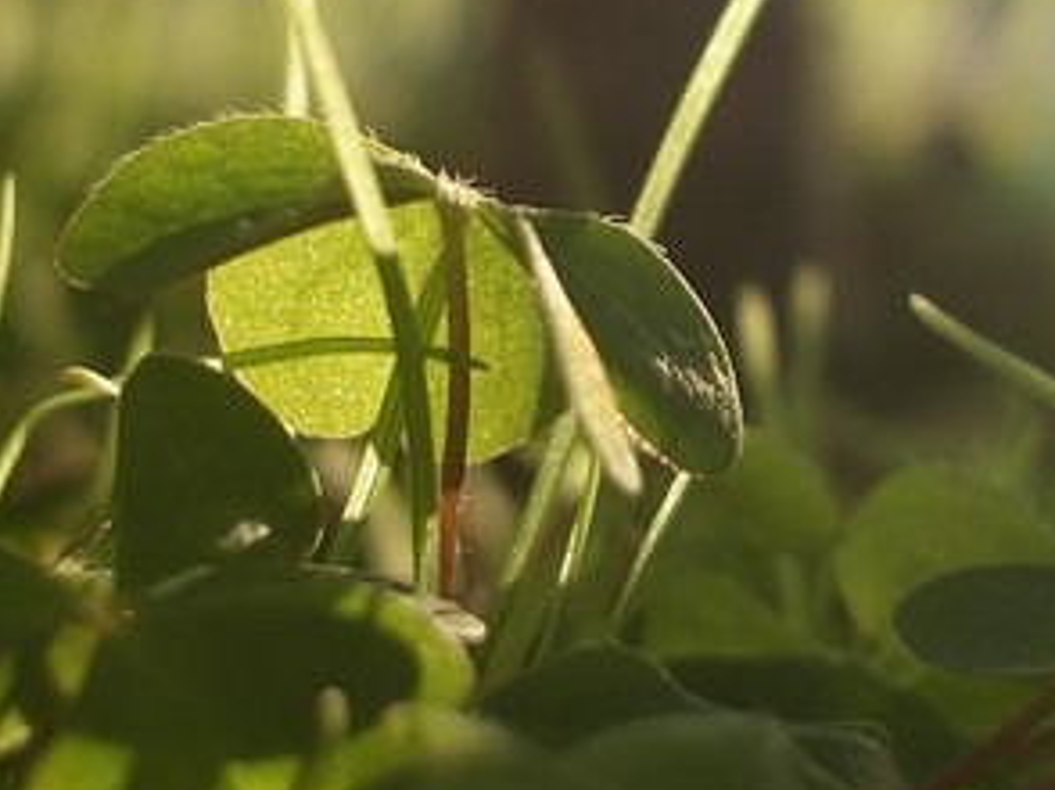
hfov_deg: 18.2
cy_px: 180
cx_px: 628
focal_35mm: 108
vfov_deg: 13.6
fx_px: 3289
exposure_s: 1/400
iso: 80
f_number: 3.5
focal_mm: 10.2
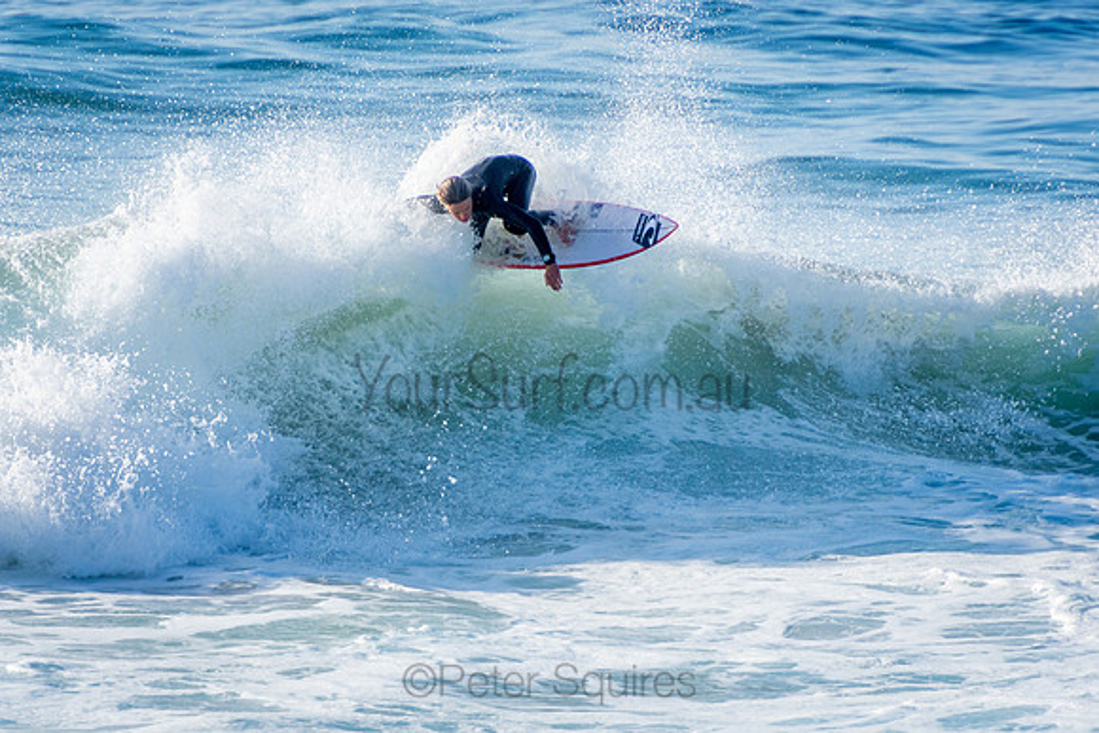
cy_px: 366
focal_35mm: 600
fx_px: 18320
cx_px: 550
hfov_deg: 3.4
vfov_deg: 2.3
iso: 320
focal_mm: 400
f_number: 5.6
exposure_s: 1/2000
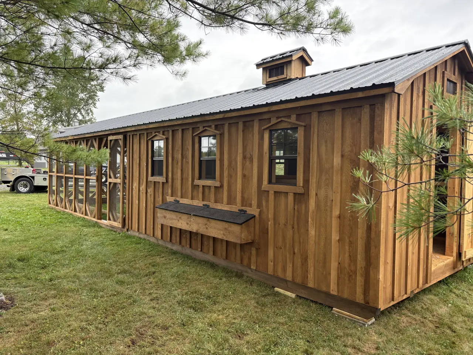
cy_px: 178
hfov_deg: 67.3
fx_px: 355
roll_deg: +1.1
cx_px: 236
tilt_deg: -1.5
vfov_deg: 53.1
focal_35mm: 26
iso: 64
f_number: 1.6
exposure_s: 1/322
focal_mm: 5.96
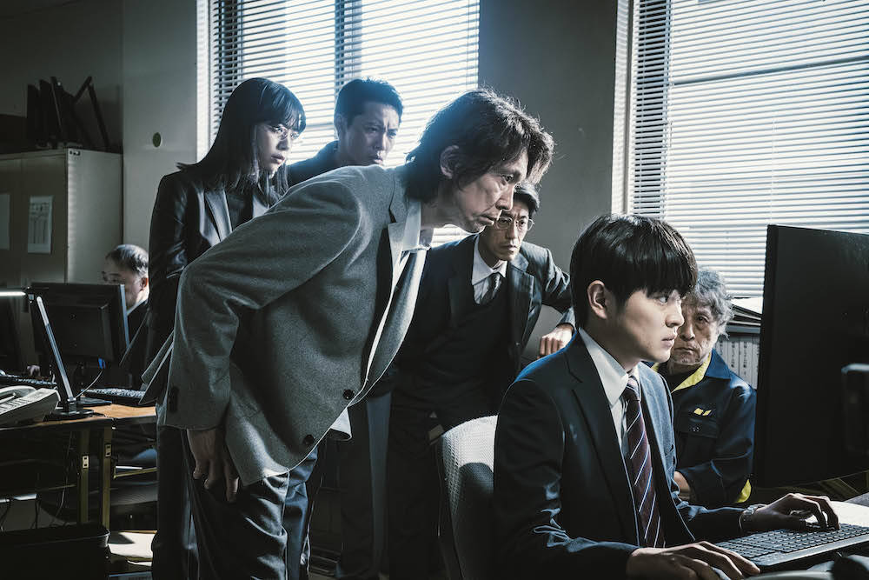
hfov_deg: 43.6
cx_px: 434
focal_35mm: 45
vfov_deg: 29.9
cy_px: 290
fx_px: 1086
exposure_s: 1/125
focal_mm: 45
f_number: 8
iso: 6400
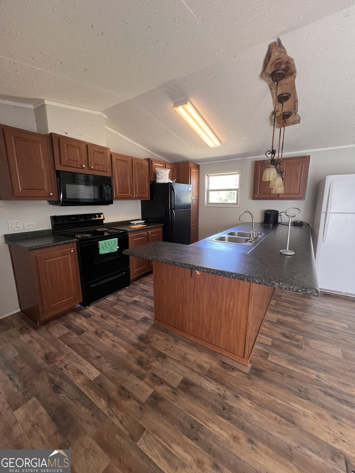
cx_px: 178
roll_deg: +1.1
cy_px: 236
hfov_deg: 89.9
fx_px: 178
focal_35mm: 13
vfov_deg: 106.2
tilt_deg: -10.9
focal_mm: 1.57
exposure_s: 1/69
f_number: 1.8
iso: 250
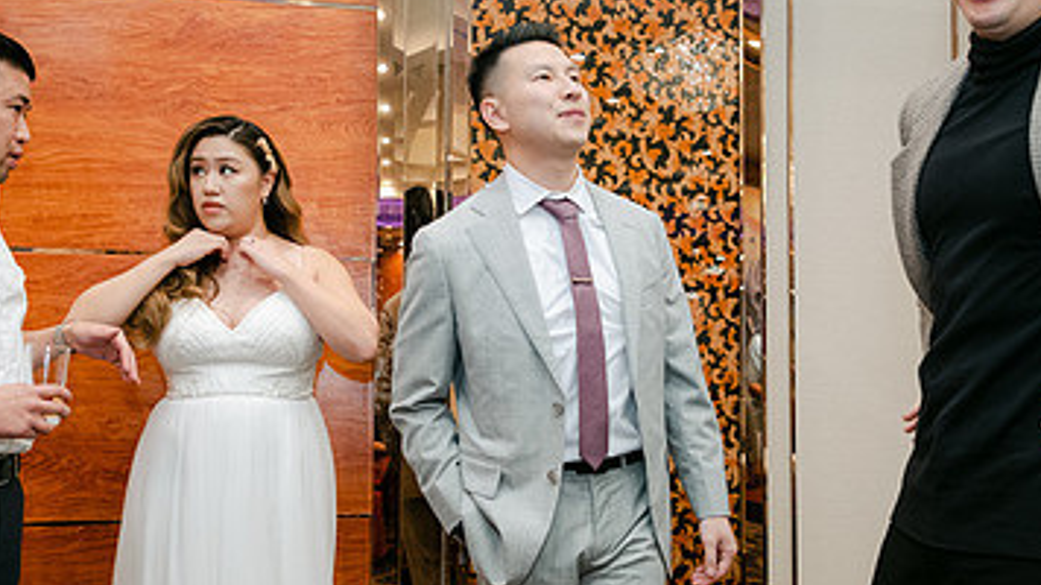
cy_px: 338
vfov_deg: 28.9
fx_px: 1131
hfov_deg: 49.3
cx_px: 576
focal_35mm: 41
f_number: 2.8
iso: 800
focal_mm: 16
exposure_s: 1/125
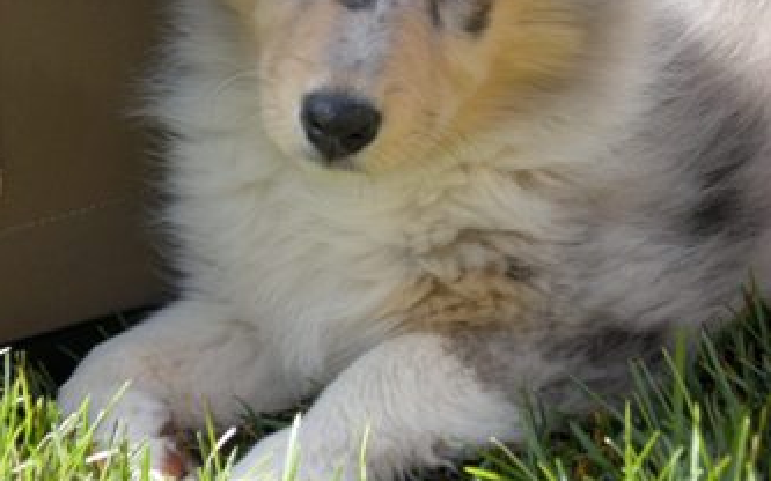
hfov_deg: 16.8
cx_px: 384
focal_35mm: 124
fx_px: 2605
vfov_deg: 10.5
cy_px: 60
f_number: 4.3
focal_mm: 18.6
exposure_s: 1/96.5
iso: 64
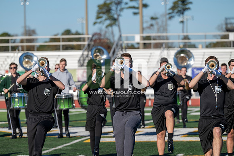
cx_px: 117
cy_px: 78
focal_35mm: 200
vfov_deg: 6.9
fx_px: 1300
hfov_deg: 10.3
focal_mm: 200
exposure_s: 1/2000
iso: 200
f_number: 5
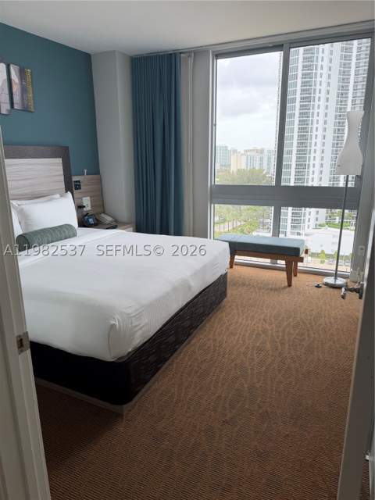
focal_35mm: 24
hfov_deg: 56.8
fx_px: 347
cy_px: 250
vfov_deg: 71.6
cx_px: 188
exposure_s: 1/162
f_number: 1.78
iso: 64
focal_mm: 6.76
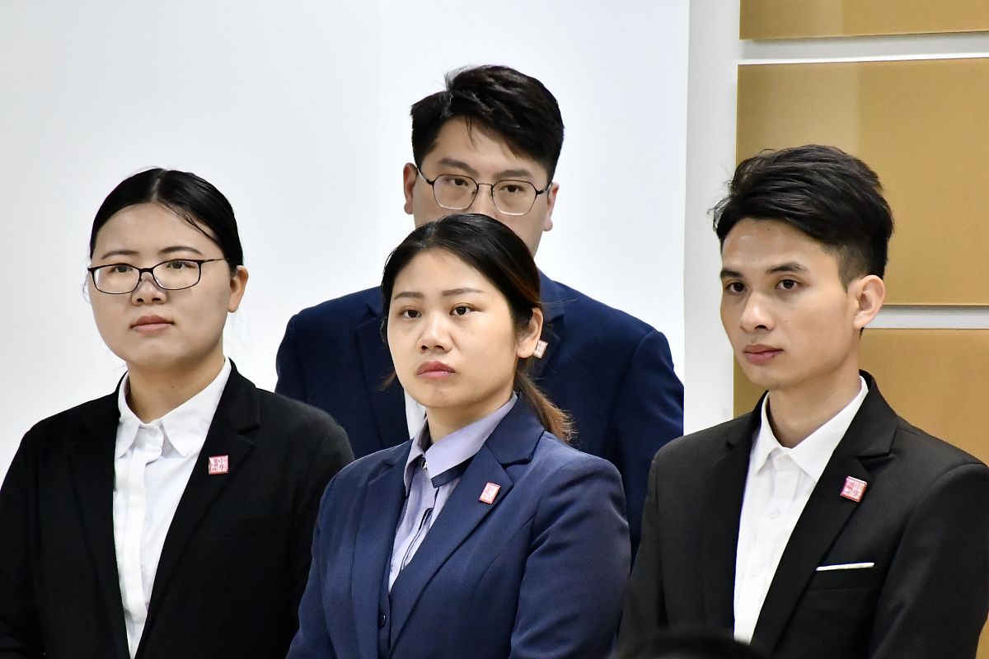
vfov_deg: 6.5
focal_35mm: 210
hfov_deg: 9.8
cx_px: 494
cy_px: 330
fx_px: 5769
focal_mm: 140
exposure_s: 1/250
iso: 6400
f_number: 5.6
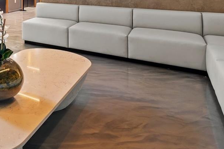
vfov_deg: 29.9
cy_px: -15
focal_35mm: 40
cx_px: -55
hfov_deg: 35.8
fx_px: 249
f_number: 8
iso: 200
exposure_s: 1.3
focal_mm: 15
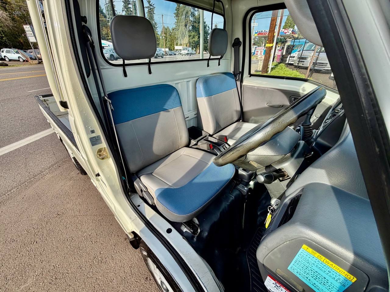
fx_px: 158
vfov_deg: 85.7
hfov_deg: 102.1
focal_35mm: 14
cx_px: 195
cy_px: 146
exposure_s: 1/502
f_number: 2.2
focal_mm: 2.22
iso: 50
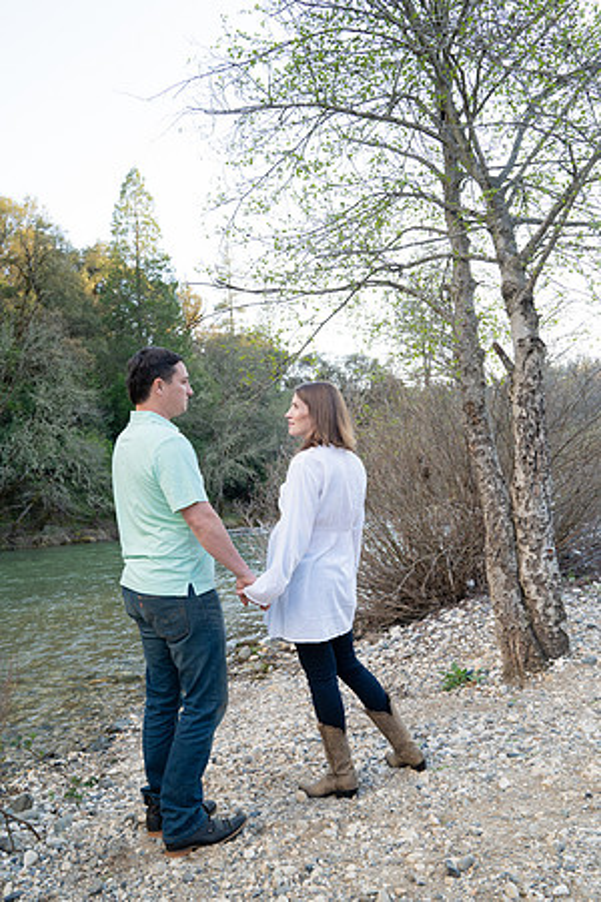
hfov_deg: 47.9
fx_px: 676
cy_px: 451
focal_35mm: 27
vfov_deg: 67.4
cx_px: 300
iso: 500
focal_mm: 27
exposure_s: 1/125
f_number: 5.6
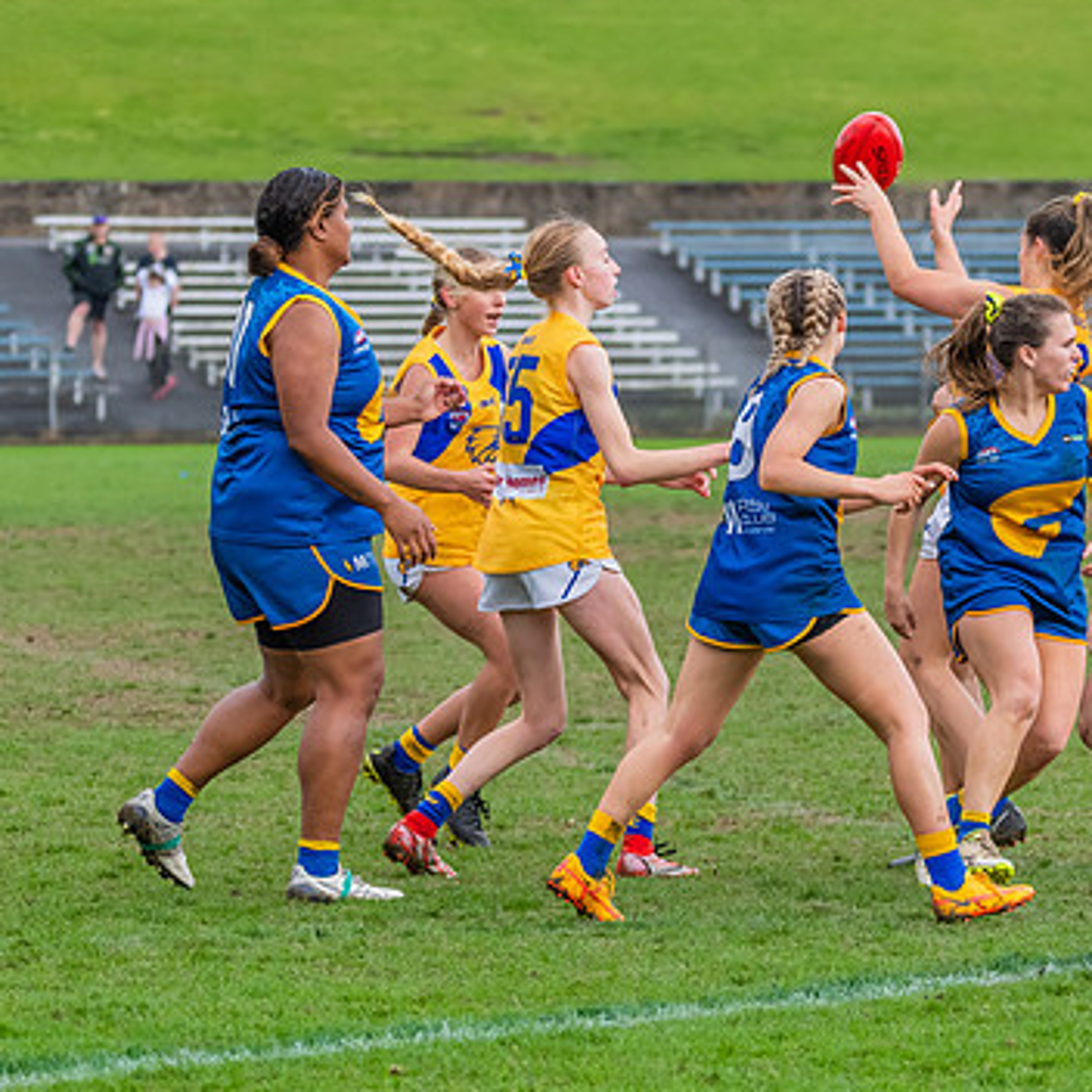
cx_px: 822
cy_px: 605
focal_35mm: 311
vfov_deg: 5.6
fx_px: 11100
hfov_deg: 5.6
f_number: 5
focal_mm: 150
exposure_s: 1/1250
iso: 1250
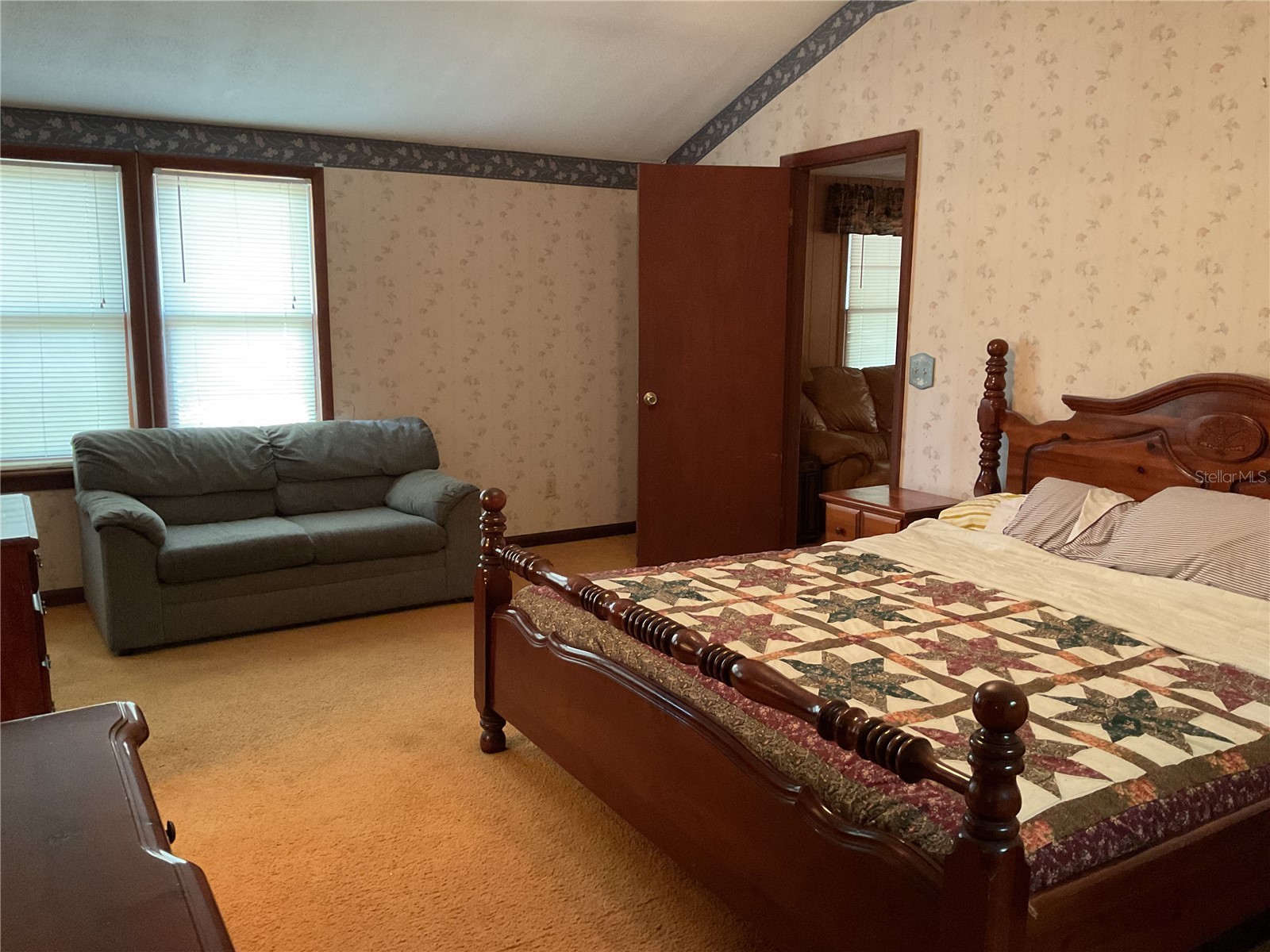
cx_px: 635
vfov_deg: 48.2
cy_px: 476
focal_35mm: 29
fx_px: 1064
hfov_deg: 61.7
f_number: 1.8
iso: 400
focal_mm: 3
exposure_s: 1/30
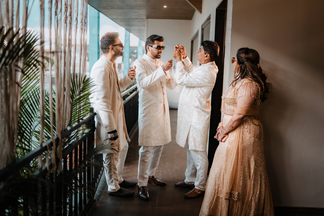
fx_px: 315
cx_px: 162
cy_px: 108
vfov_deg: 37.9
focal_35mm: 35
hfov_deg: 54.4
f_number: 1.6
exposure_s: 1/1000
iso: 800
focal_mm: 35
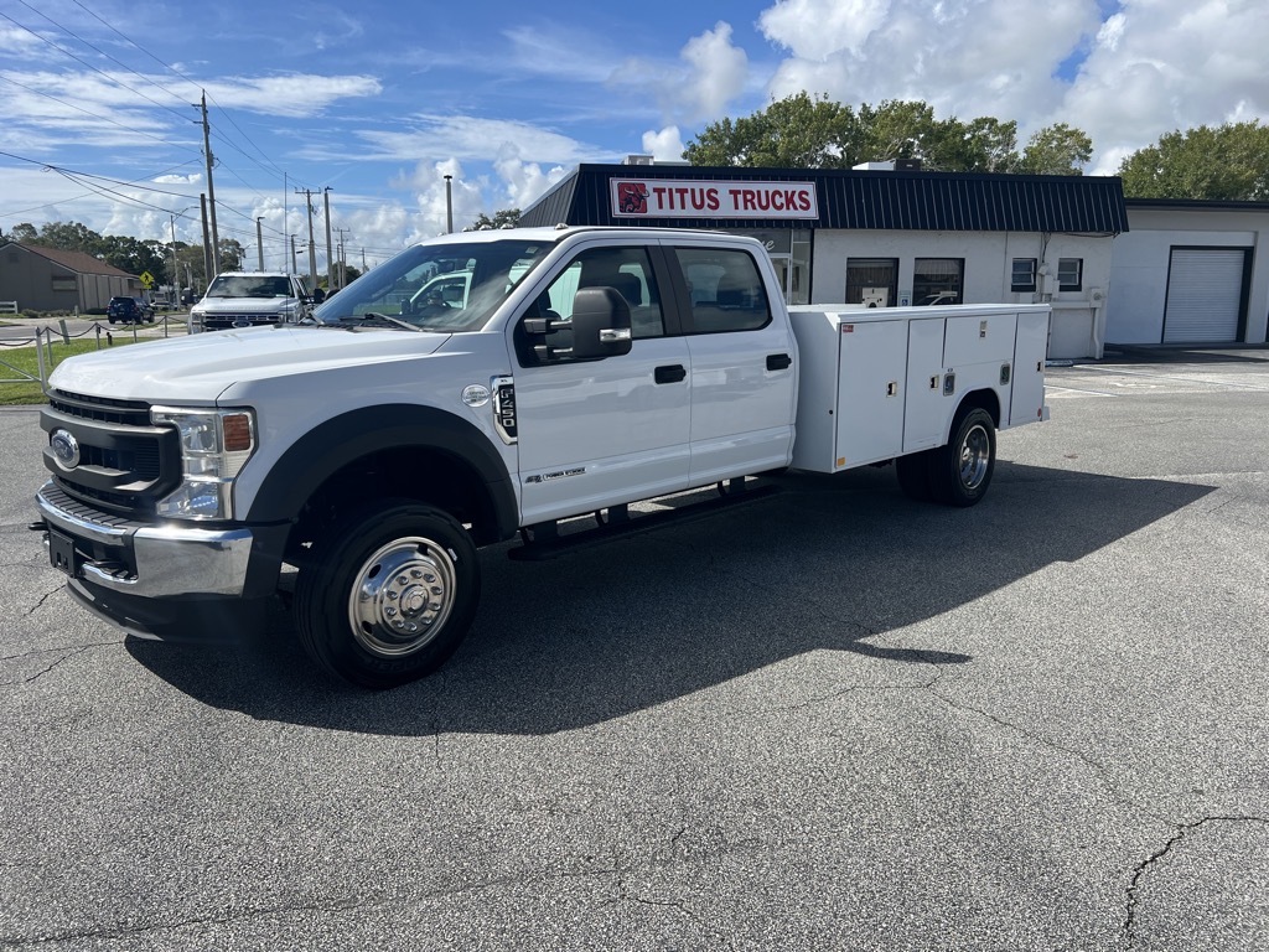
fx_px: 953
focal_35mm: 26
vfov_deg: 53.1
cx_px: 634
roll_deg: +1.0
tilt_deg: -8.9
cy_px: 476
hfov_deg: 67.3
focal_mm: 5.7
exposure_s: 1/5076
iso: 50
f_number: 1.5
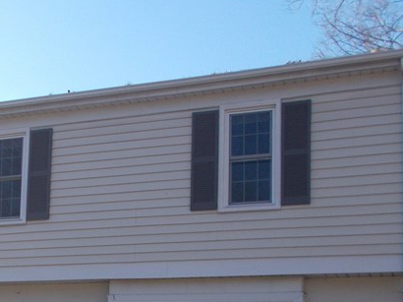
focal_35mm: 65
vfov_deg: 21.6
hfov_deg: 29.3
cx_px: 98
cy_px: 317
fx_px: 756
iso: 80
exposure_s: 1/80
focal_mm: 4.6
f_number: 8
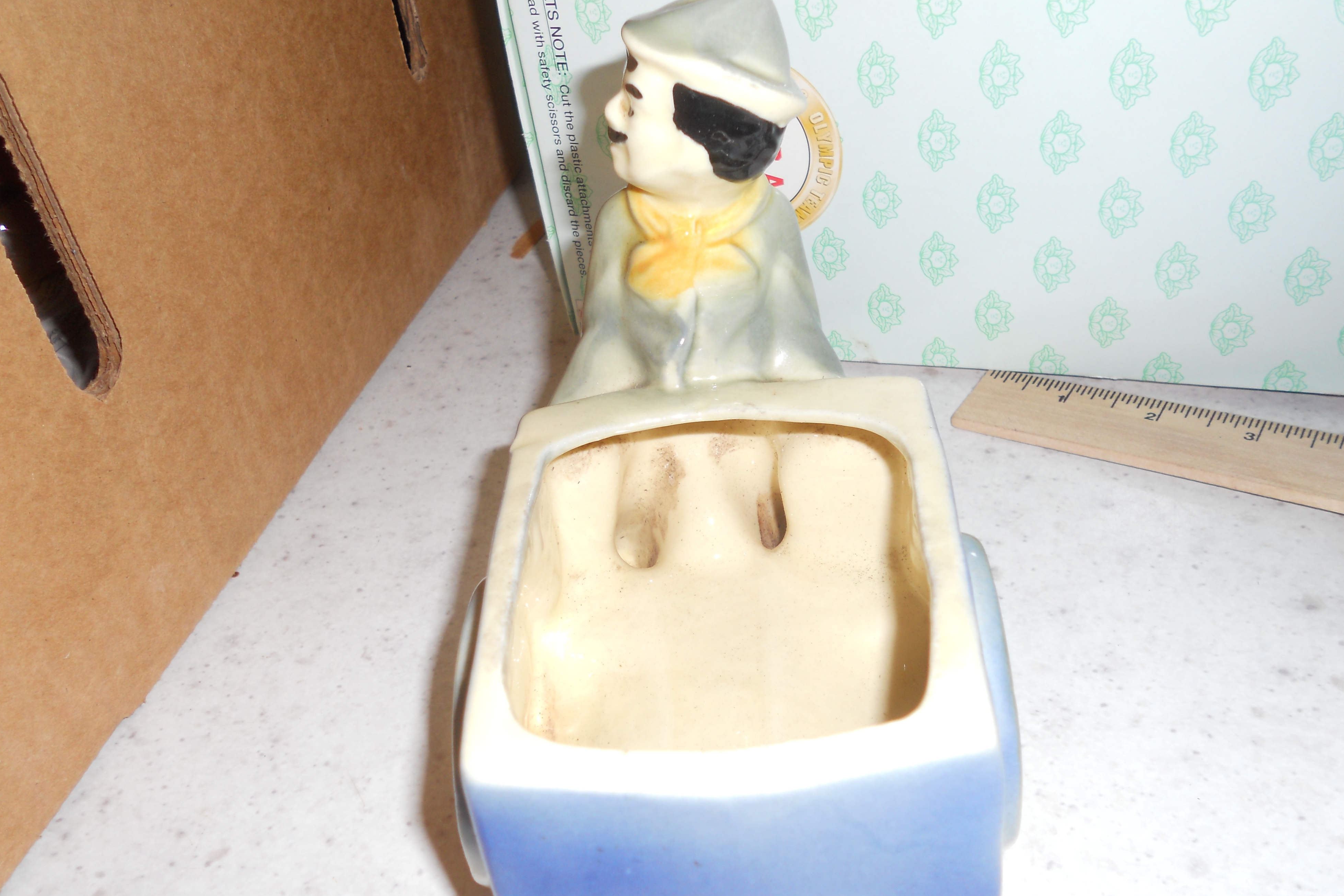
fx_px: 1269
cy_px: 492
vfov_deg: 38.8
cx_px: 684
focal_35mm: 34
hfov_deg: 55.8
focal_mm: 5.8
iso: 80
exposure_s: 1/25
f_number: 3.5
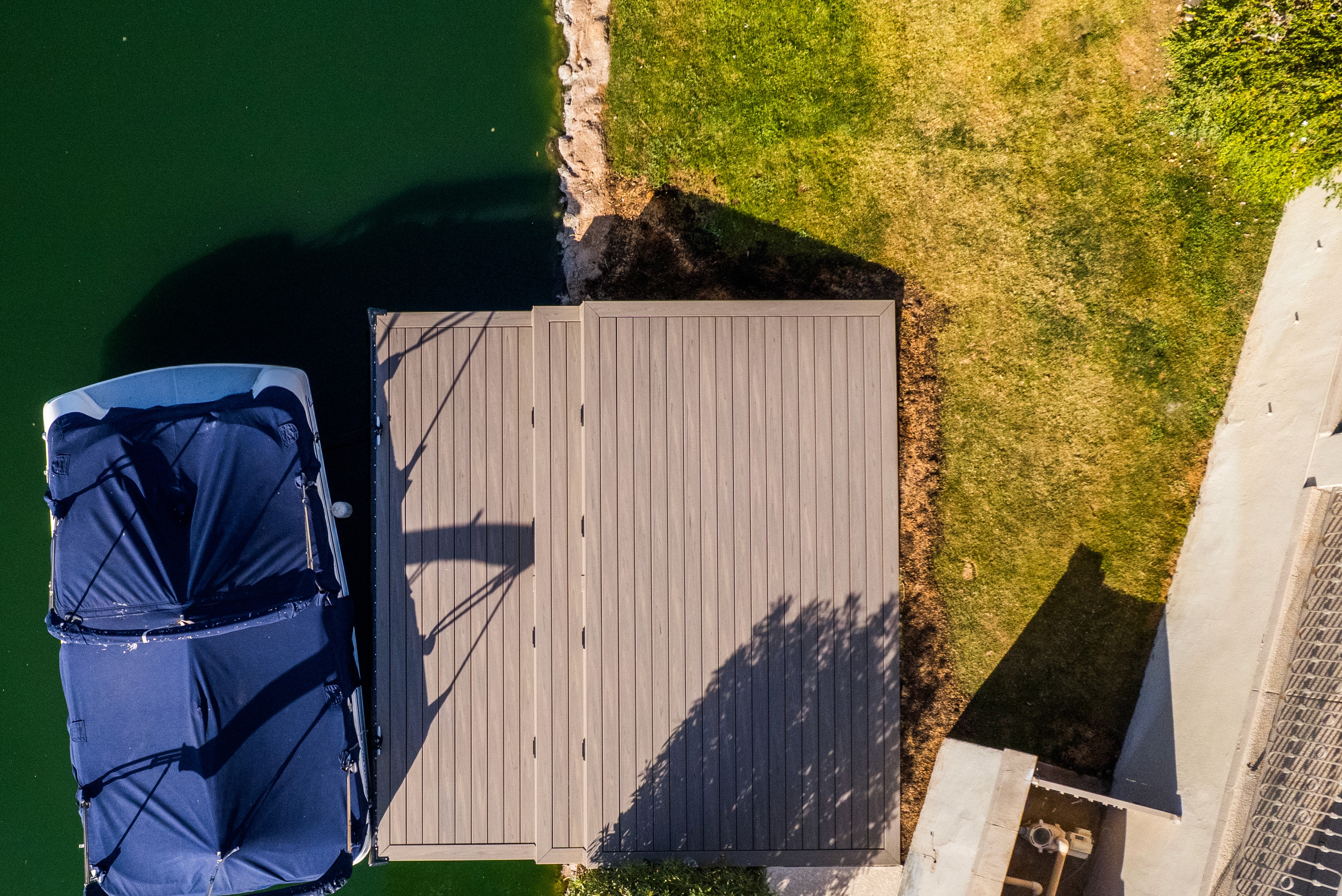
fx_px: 1231
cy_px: 569
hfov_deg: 55.0
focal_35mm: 33
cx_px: 369
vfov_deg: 39.7
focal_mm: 8.38
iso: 400
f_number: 2.8
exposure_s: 1/50
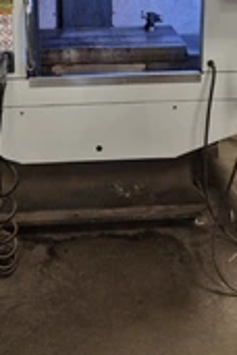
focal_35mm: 56
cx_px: 100
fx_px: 553
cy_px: 6
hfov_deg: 24.2
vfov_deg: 32.9
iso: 500
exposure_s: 1/120
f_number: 1.8
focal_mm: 5.4
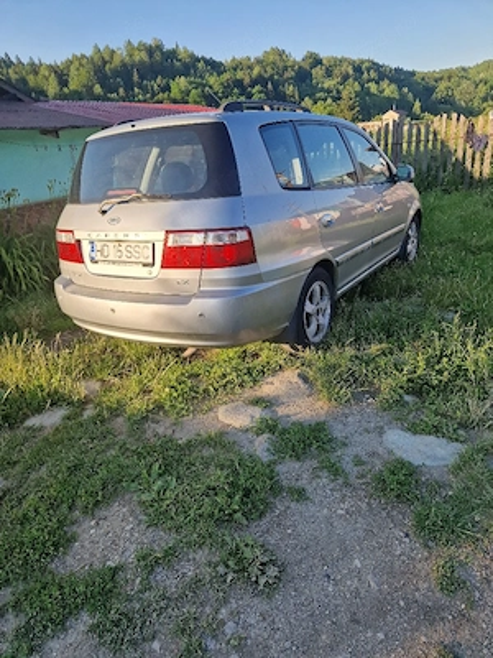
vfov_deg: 73.9
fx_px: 437
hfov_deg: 58.9
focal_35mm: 23
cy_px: 329
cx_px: 246
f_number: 1.8
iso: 50
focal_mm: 5.4
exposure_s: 1/667
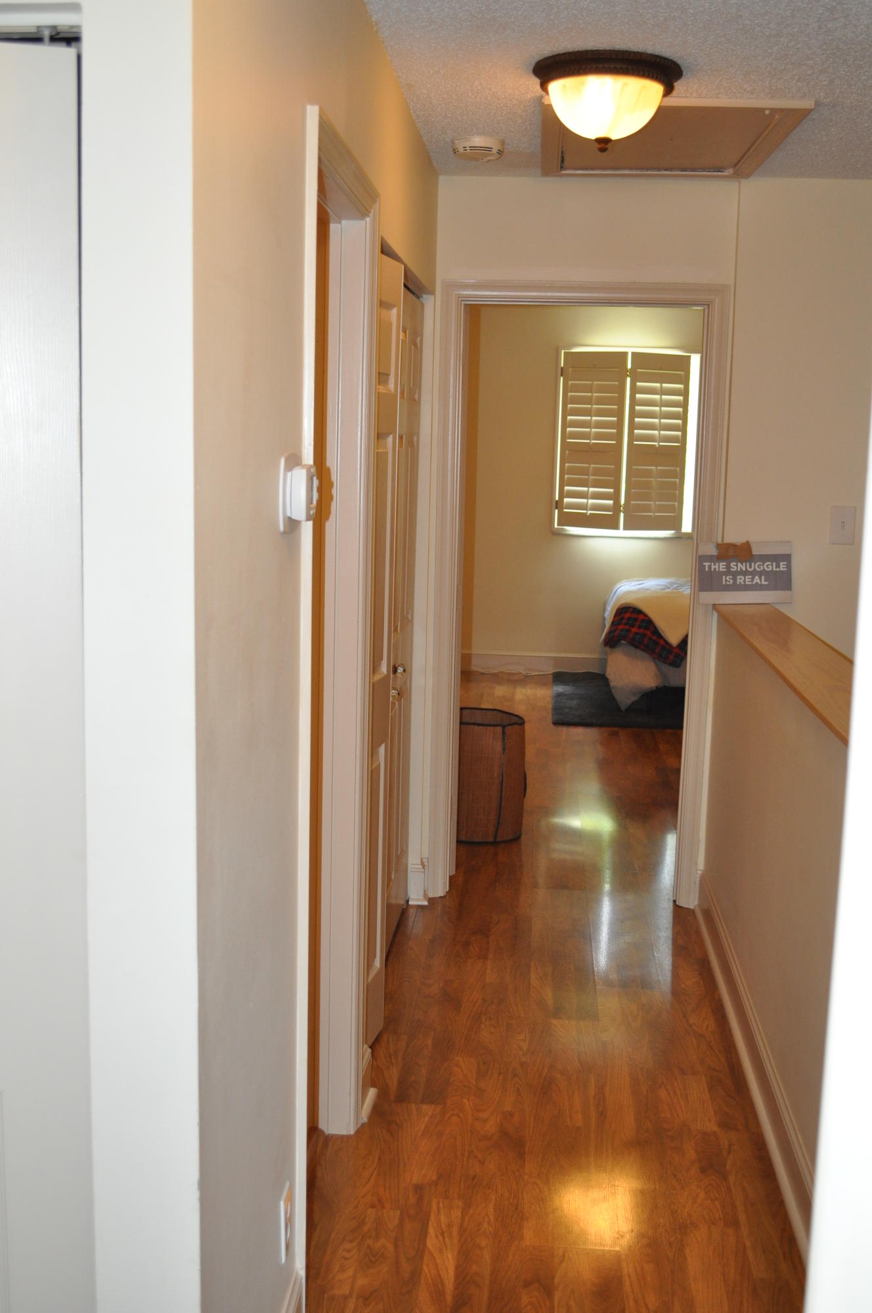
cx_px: 436
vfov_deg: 49.6
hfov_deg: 34.1
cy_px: 656
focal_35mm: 39
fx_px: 1421
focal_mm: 26
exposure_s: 1/60
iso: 800
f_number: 4.2
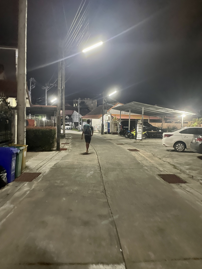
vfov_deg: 67.3
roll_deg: -0.9
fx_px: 202
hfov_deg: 53.1
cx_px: 101
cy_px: 134
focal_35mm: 26
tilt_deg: -2.3
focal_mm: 4.2
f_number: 1.6
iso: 1000
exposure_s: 1/25
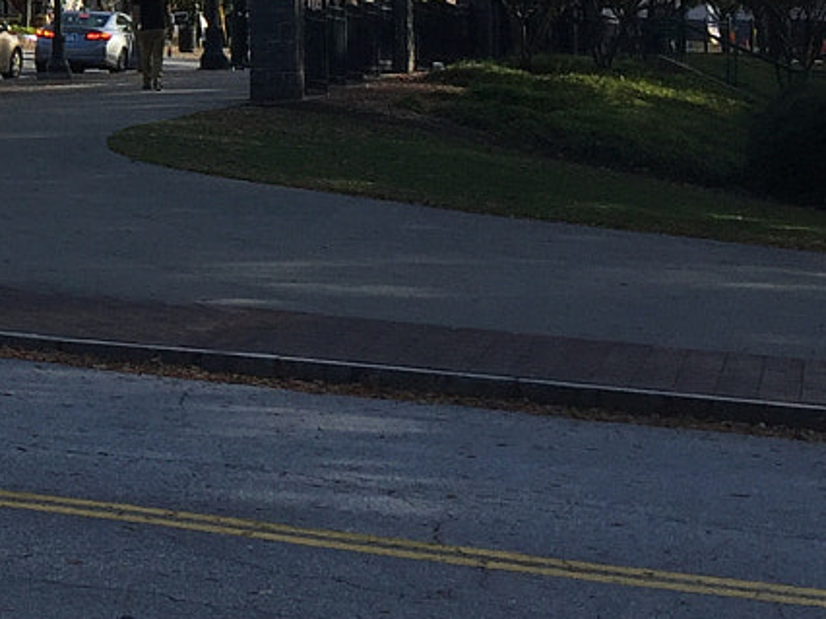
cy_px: -103
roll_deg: -1.1
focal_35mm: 109
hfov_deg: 16.6
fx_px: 2599
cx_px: -380
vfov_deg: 13.2
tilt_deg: +4.5
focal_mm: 4.15
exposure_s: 1/920
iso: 32
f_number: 2.2
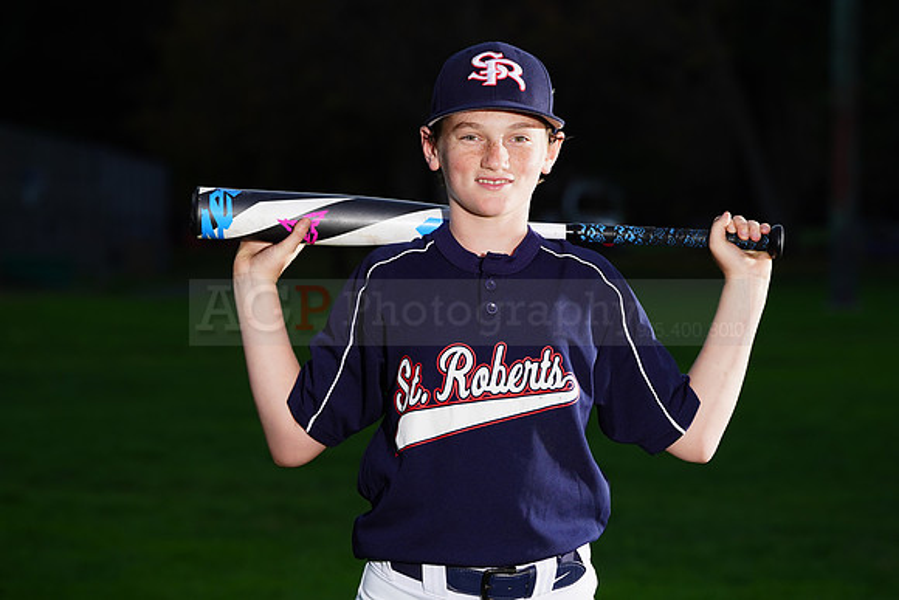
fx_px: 4671
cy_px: 300
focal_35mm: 187
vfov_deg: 7.3
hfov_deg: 11.0
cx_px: 450
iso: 320
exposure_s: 1/160
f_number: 8
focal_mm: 187
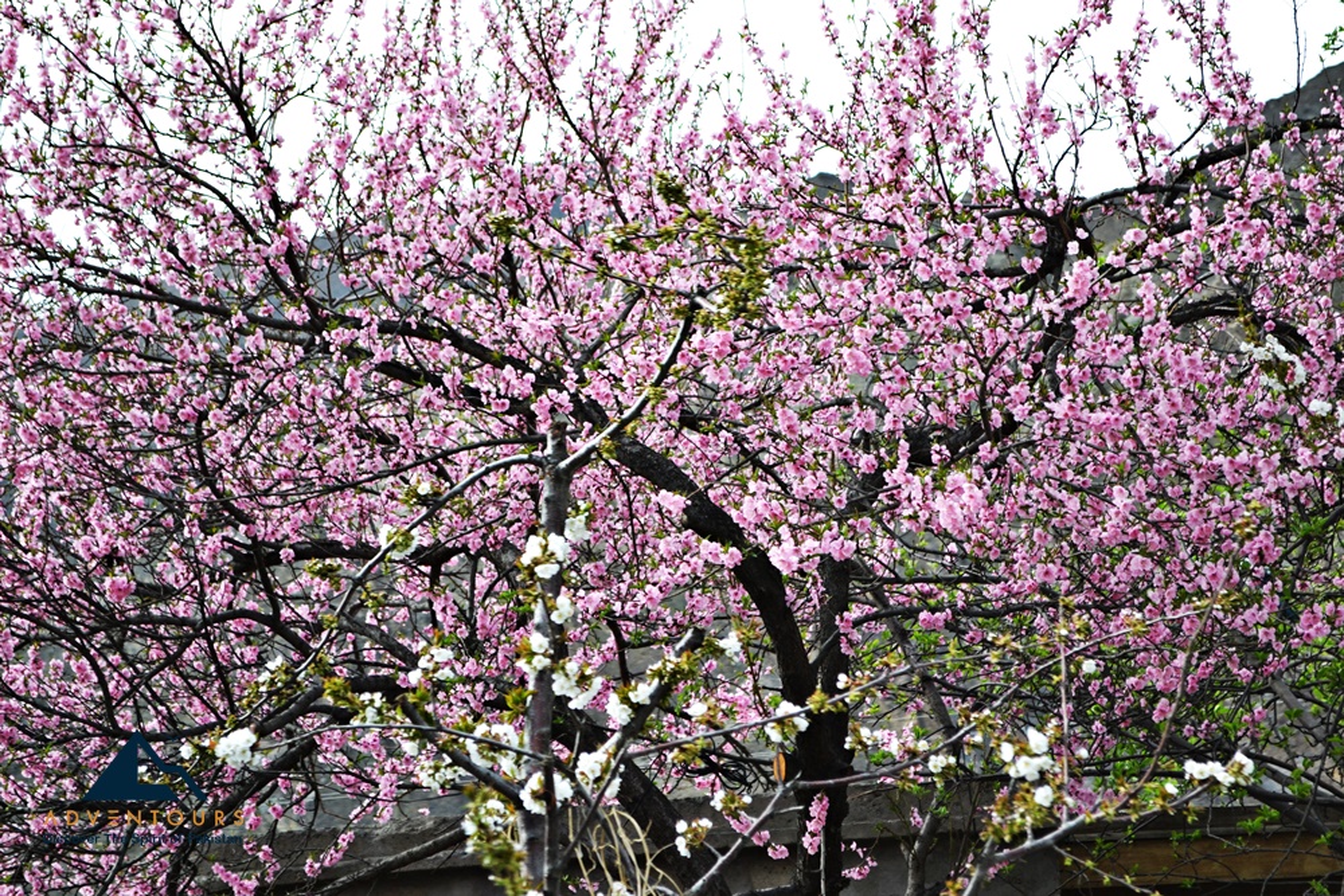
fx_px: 3080
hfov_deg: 24.6
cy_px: 448
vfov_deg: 16.6
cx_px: 672
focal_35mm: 82
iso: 400
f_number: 5.6
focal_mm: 55
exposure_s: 1/640
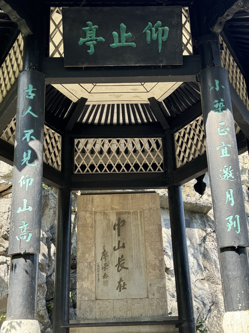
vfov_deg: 39.7
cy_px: 166
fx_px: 460
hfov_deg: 30.3
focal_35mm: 48
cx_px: 124
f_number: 1.78
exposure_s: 1/289
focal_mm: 6.76
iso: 64
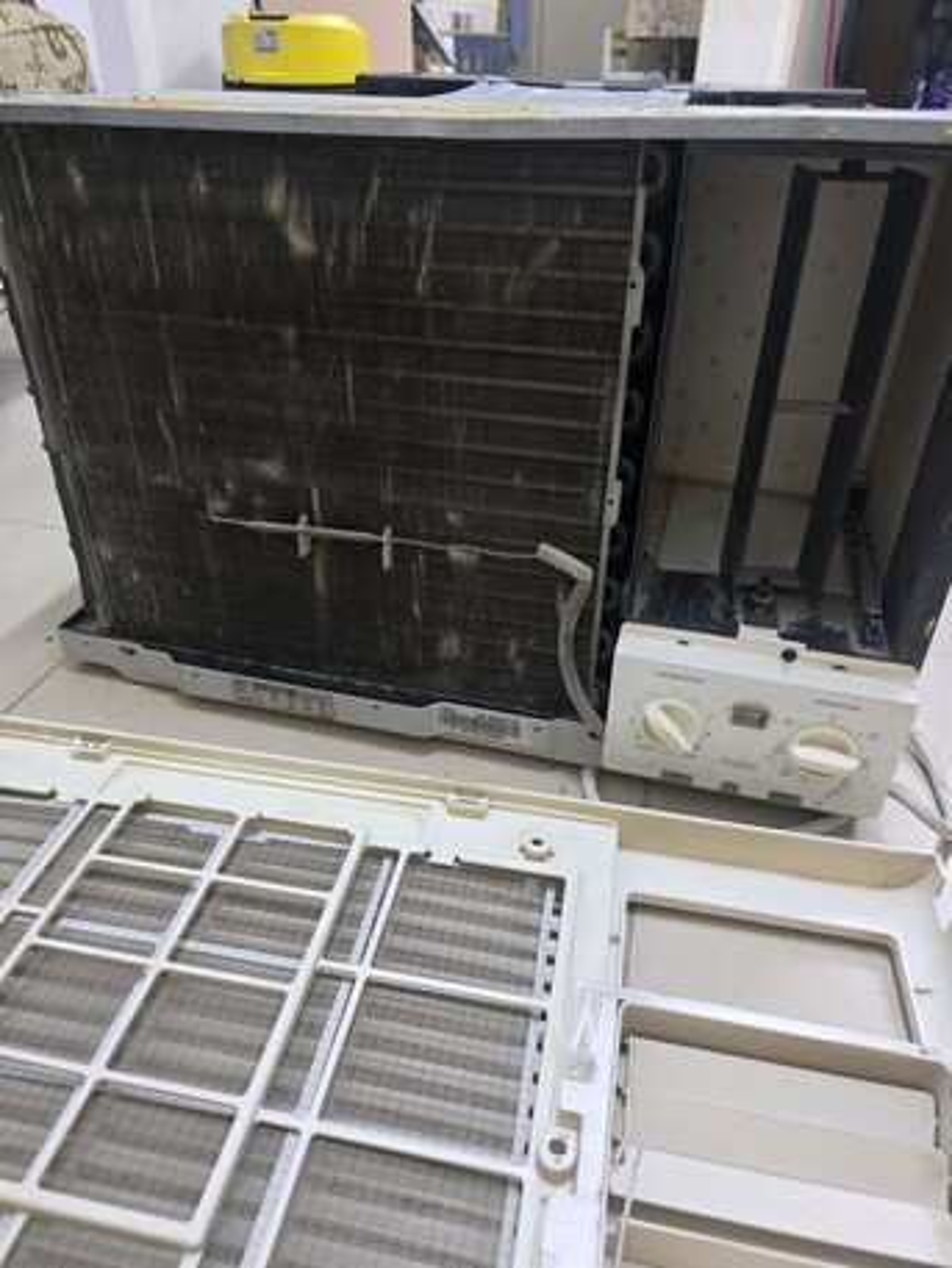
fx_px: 843
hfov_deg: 58.9
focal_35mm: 23
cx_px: 476
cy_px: 634
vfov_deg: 73.9
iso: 800
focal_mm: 6.3
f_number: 1.7
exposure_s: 1/120
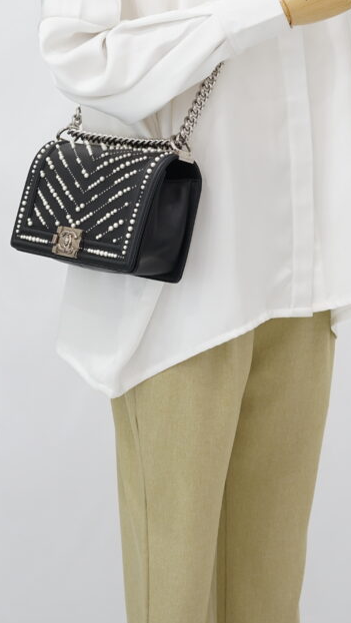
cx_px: 208
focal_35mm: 86
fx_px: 1423
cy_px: 175
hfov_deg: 14.1
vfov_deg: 24.5
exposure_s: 1/10
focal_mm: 50
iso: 640
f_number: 6.3
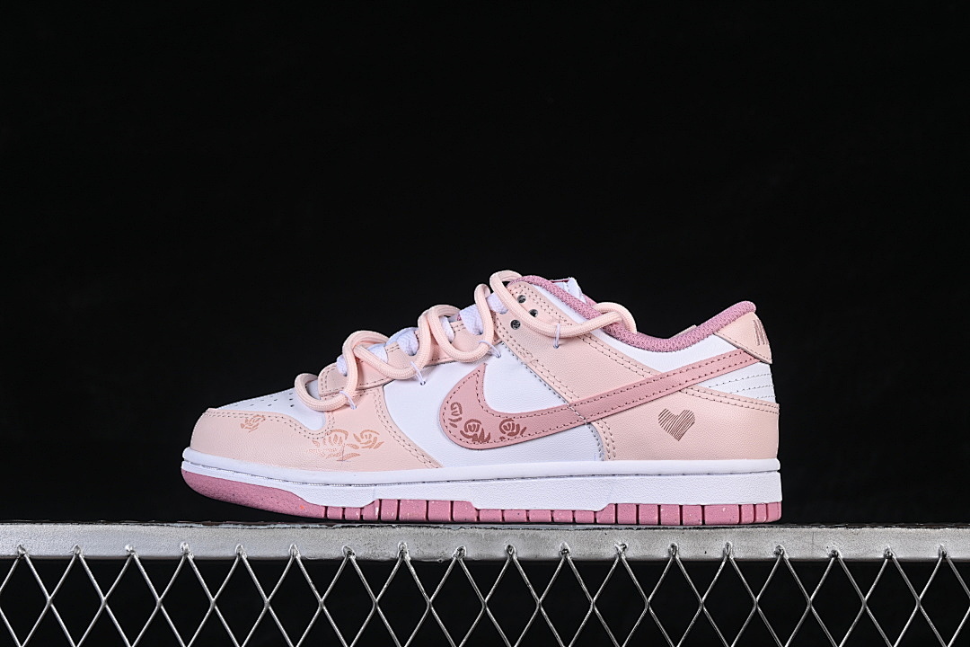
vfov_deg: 18.2
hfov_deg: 27.0
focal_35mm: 75
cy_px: 324
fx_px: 2021
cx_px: 485
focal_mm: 50
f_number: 8
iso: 160
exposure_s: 1/80
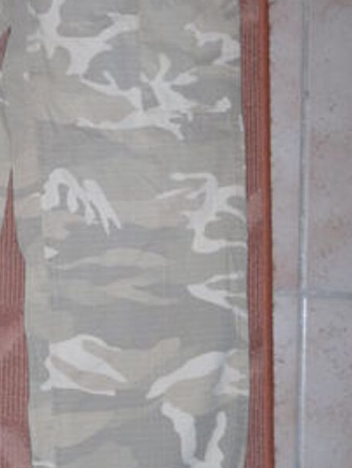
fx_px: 1057
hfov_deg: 18.5
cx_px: 25
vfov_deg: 24.9
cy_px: 152
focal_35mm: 78
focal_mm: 6.3
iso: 80
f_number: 3.5
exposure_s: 1/45
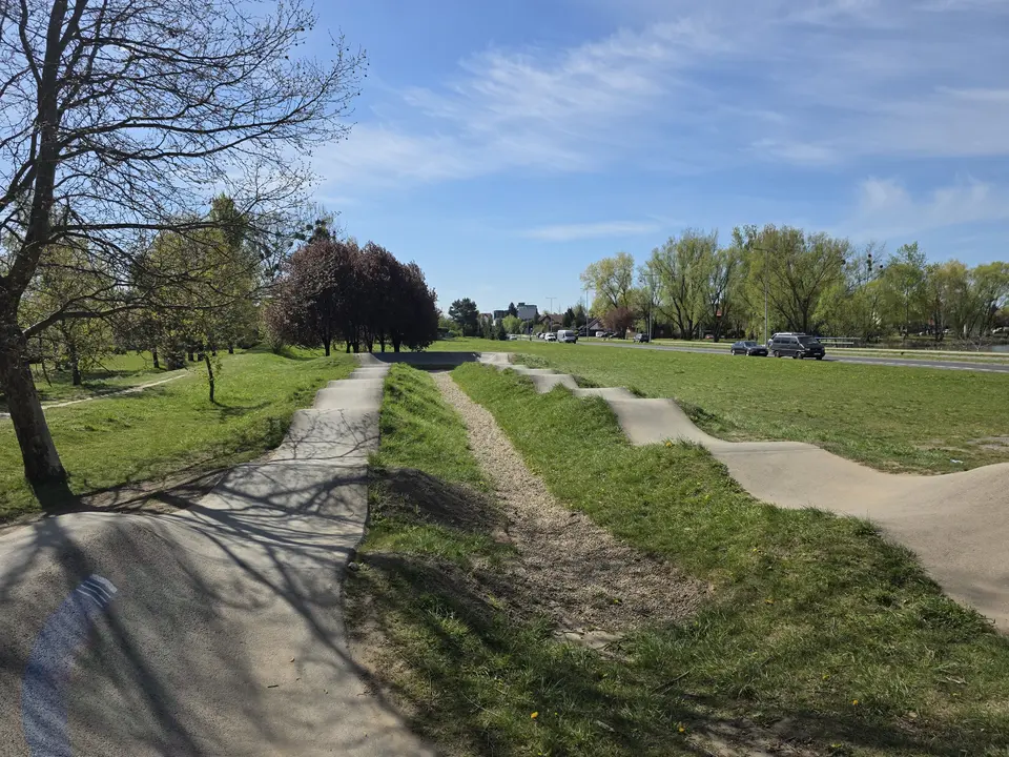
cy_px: 378
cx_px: 504
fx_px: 670
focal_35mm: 23
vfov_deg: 58.9
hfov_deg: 73.9
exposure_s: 1/6150
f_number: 1.7
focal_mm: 6.3
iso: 80
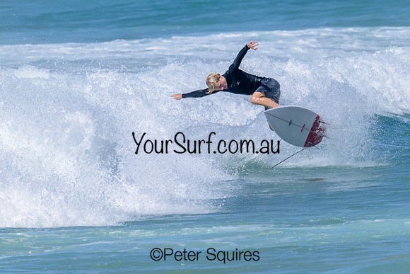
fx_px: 12380
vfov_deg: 1.3
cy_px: 90
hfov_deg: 1.9
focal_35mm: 1087
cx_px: 278
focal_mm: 800
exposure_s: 1/2000
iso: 900
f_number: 16
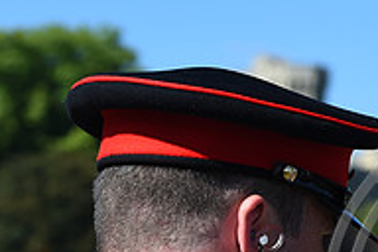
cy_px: 278
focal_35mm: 226
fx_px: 2373
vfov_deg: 6.1
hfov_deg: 9.0
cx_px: 504
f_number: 6.3
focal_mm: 75
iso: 280
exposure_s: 1/1250
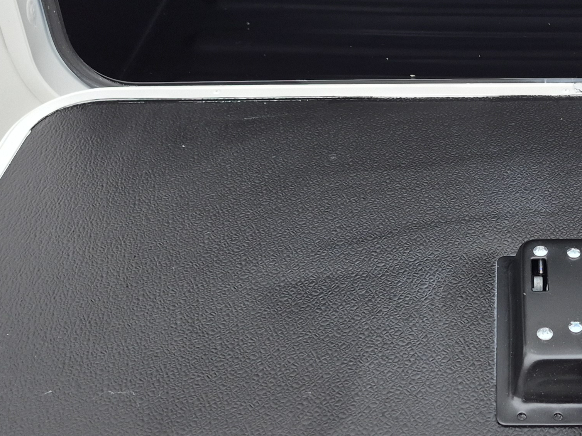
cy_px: 32
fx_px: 1026
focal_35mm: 61
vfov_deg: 23.3
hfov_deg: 30.9
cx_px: 465
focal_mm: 5.4
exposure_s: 1/1444
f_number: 1.8
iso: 80
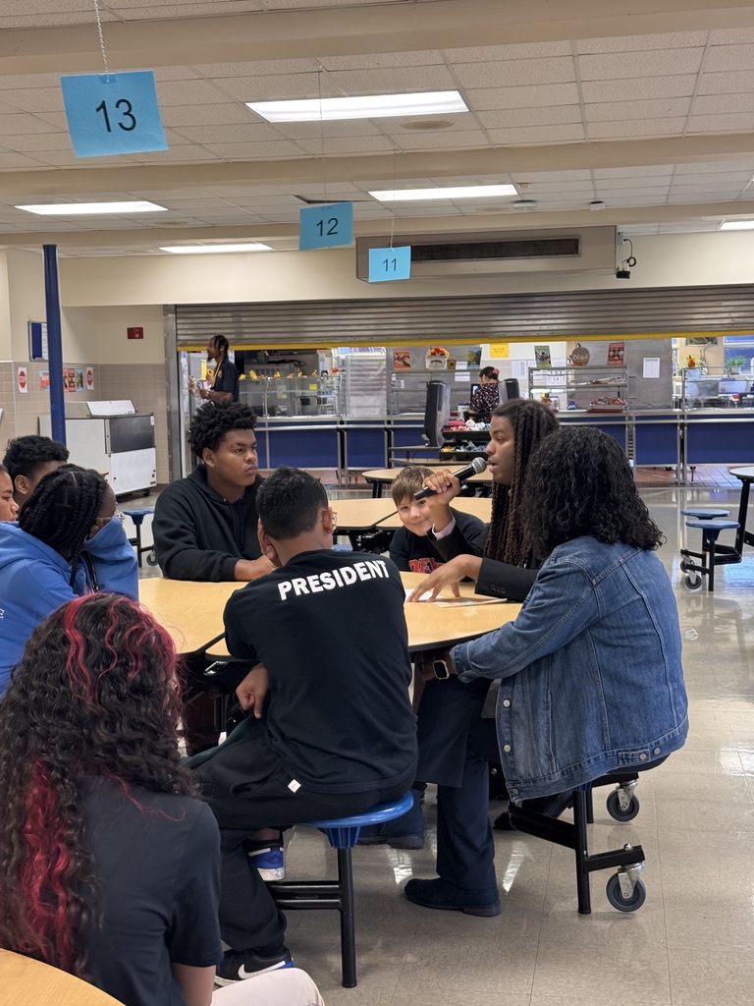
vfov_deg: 39.7
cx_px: 377
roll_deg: +1.7
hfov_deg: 30.3
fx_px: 1394
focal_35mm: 48
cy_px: 503
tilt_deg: -4.7
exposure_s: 1/60
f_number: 1.78
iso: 200
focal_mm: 6.76
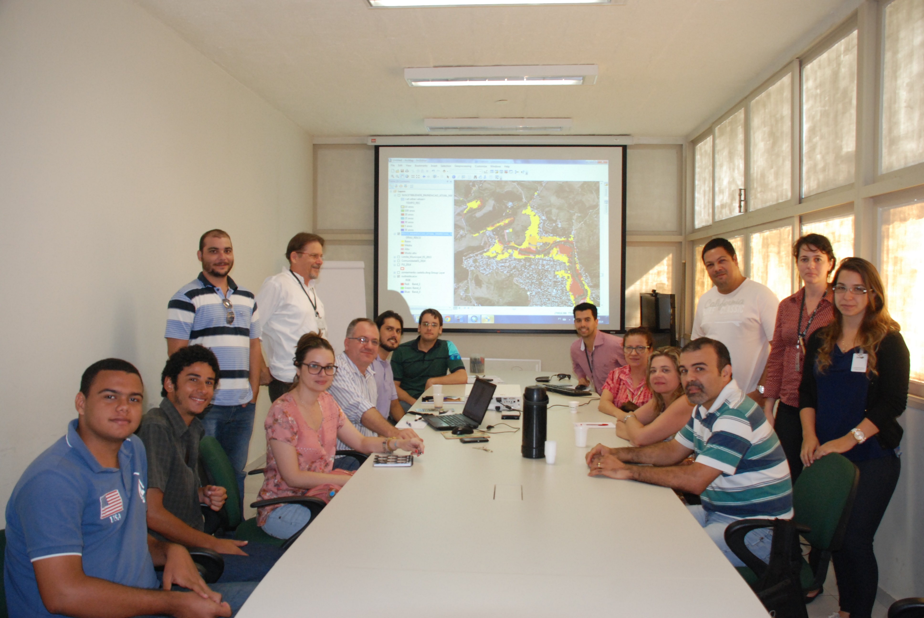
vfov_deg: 43.7
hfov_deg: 61.9
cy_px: 309
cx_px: 462
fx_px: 771
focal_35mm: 30
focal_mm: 20
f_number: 5
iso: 800
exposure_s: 1/60
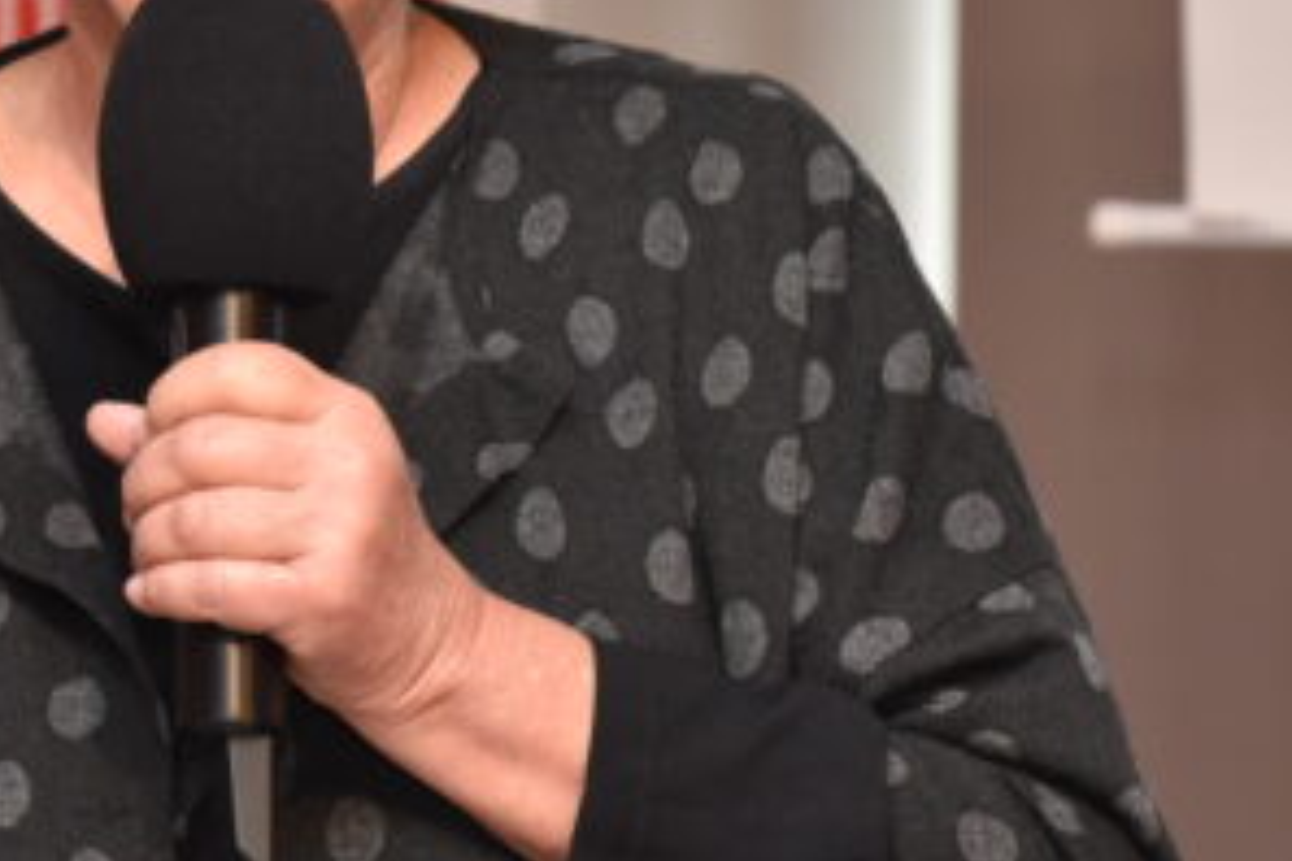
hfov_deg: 8.6
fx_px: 8541
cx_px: 365
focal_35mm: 238
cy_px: 172
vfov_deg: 5.8
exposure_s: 1/200
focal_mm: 92
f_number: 5.6
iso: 4000
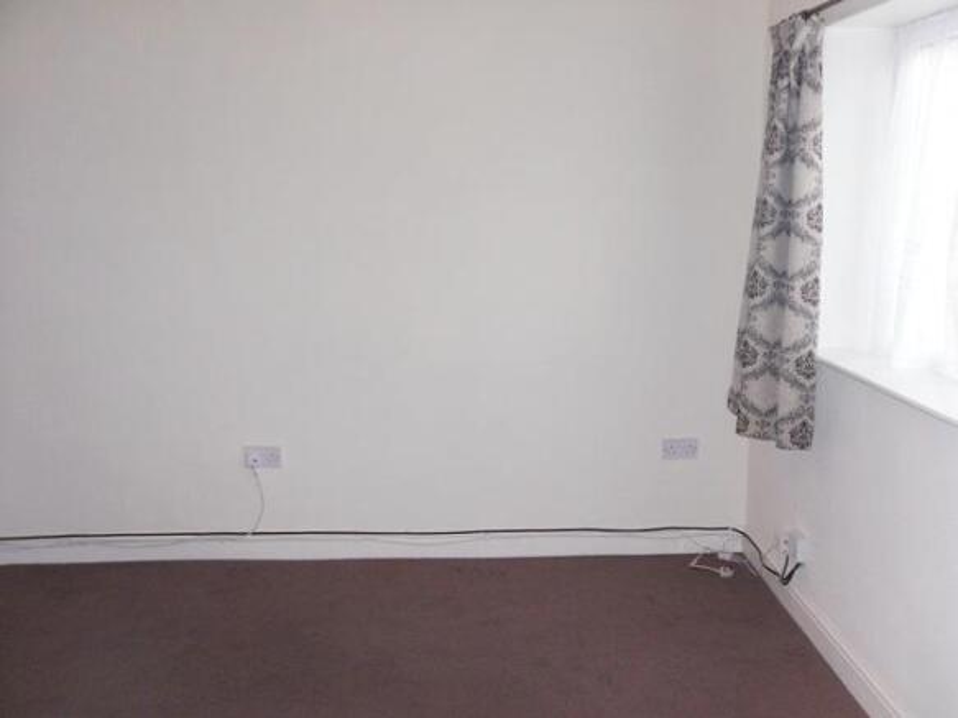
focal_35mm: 35
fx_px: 968
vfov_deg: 40.7
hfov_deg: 52.6
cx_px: 479
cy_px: 359
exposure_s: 1/45
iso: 100
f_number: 3.5
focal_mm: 6.3
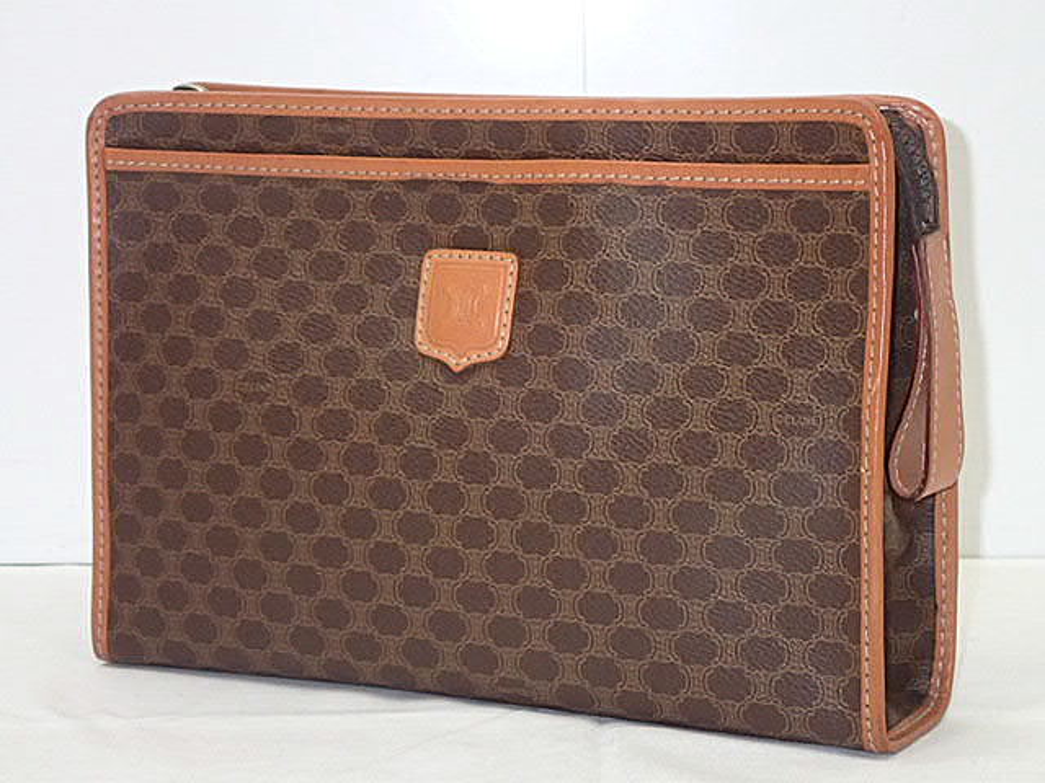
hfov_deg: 21.5
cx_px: 522
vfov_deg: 16.2
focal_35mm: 91
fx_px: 2747
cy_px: 392
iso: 800
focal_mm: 16.48
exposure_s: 1/100
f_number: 4.7
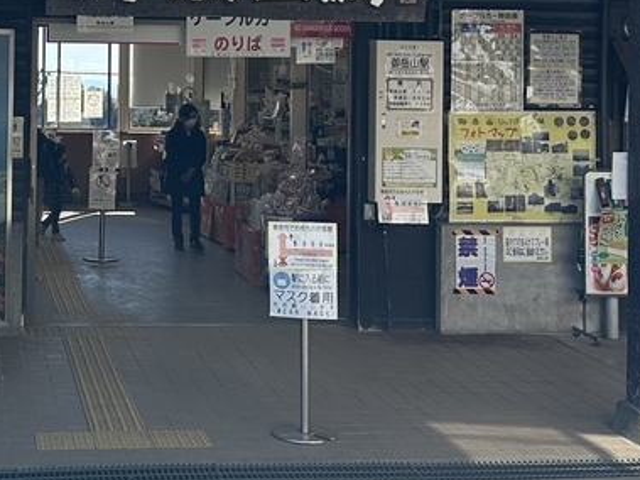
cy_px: 20
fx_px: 1405
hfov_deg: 25.2
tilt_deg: +0.7
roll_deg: -1.2
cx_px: 111
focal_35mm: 76
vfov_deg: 18.9
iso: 80
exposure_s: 1/2591
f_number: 1.78
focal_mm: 6.86
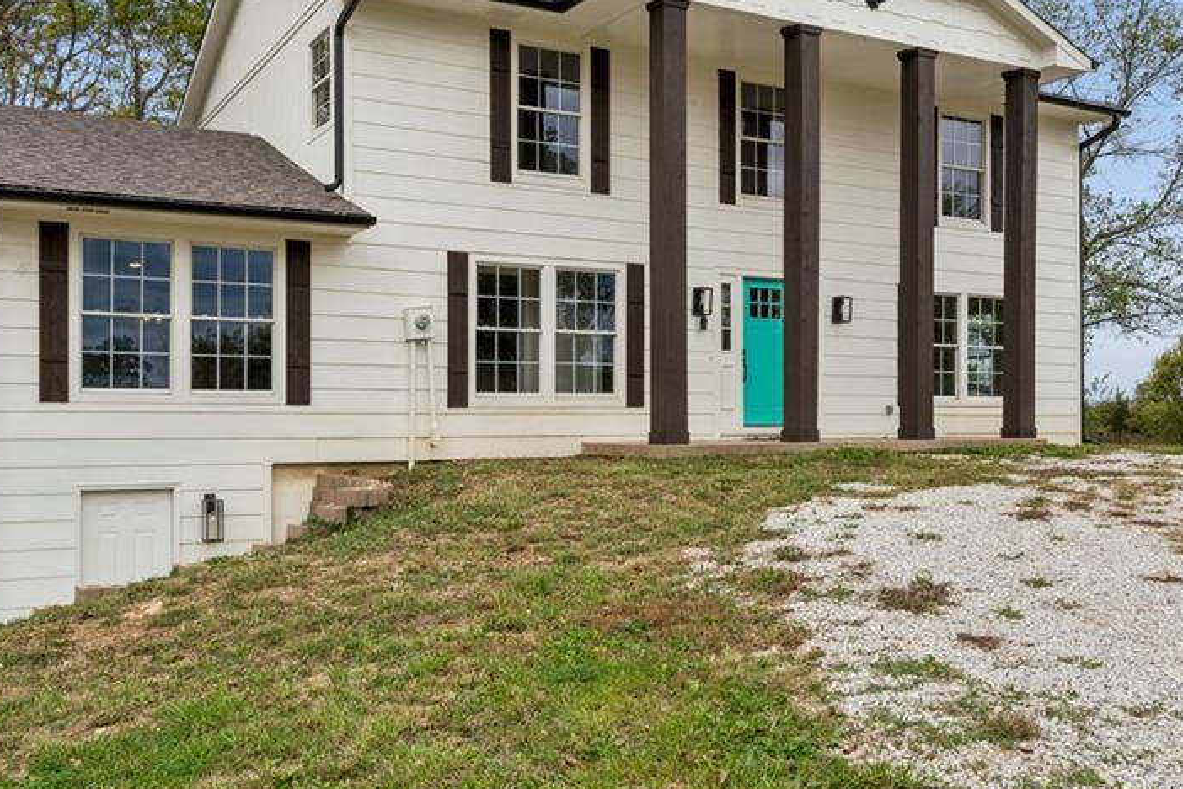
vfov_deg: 37.2
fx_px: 1150
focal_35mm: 35
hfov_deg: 54.4
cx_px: 570
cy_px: 223
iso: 100
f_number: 22
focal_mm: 24
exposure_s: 1/20
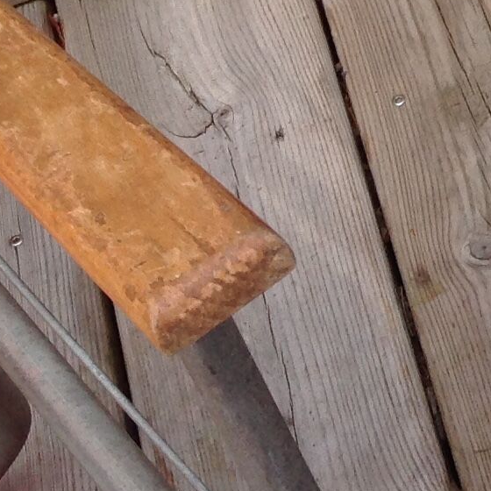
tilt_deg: -48.4
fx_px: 2295
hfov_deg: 10.8
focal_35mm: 143
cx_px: 1081
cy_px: -269
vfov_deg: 11.6
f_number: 2.4
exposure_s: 1/1008
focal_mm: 4.28
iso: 50
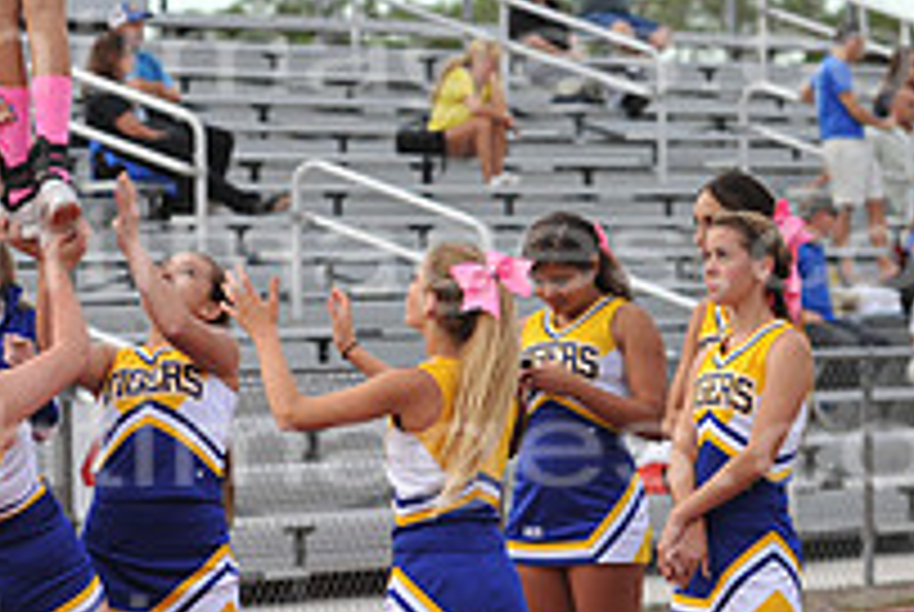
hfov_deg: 8.4
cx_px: 54
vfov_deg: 5.6
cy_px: -36
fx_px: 6229
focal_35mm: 245
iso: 800
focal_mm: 86
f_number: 3.2
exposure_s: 1/2000
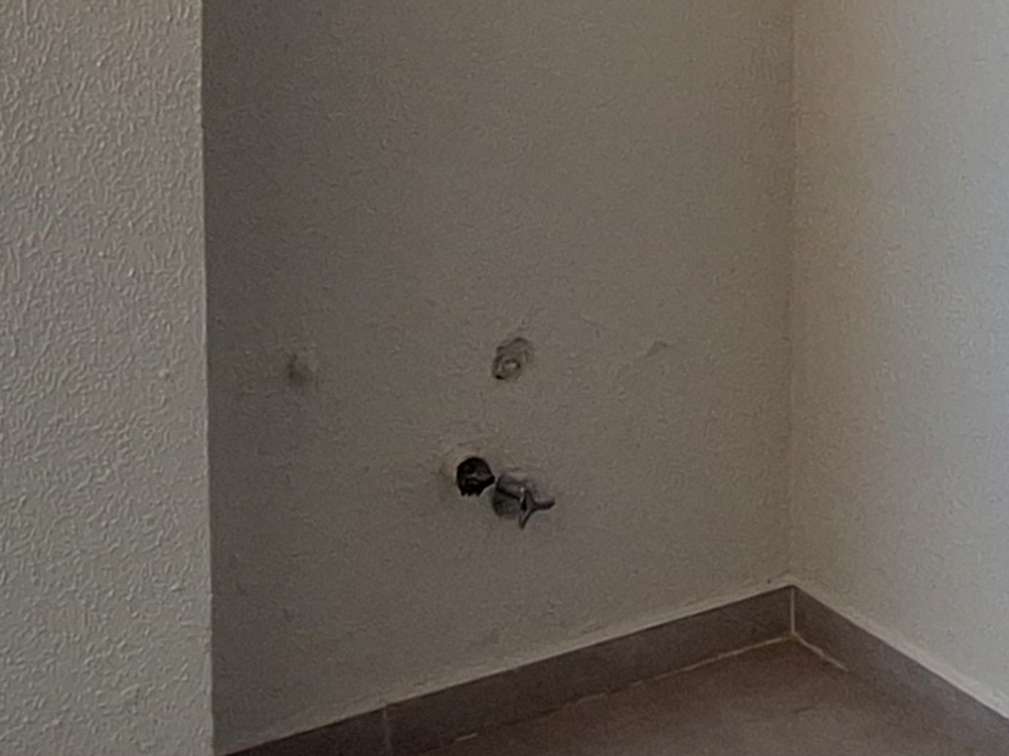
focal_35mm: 74
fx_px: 2157
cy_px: -110
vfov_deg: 19.0
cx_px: 1242
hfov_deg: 23.8
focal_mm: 1.74
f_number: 2.2
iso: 40
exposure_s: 1/484
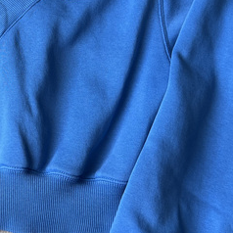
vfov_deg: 29.4
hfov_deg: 27.2
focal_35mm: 58
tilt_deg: -76.1
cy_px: 84
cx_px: -21
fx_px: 442
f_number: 1.5
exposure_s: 1/105
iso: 125
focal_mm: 5.7
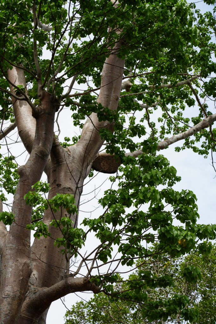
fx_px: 909
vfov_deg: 20.2
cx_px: 108
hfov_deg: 13.6
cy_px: 162
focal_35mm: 101
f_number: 7.1
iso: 100
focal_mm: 101
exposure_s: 1/200
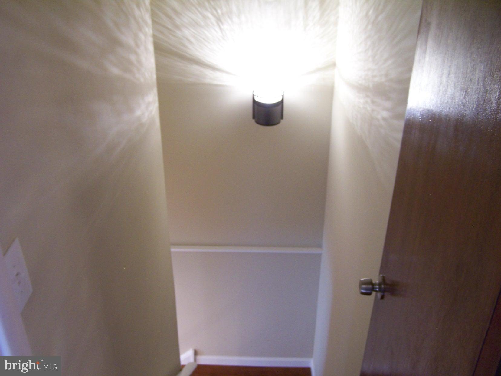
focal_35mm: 38
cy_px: 188
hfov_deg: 49.0
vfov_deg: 37.7
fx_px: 550
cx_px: 250
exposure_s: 1/10
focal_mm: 6.3
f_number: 2.8
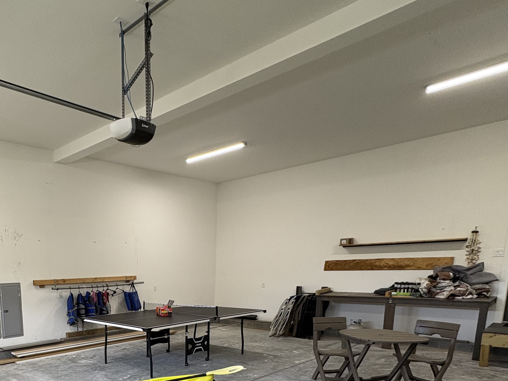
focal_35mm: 26
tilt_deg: -9.5
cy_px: 337
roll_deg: +2.0
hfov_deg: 62.5
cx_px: 113
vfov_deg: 48.0
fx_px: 382
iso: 125
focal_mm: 2.22
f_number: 2.2
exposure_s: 1/60
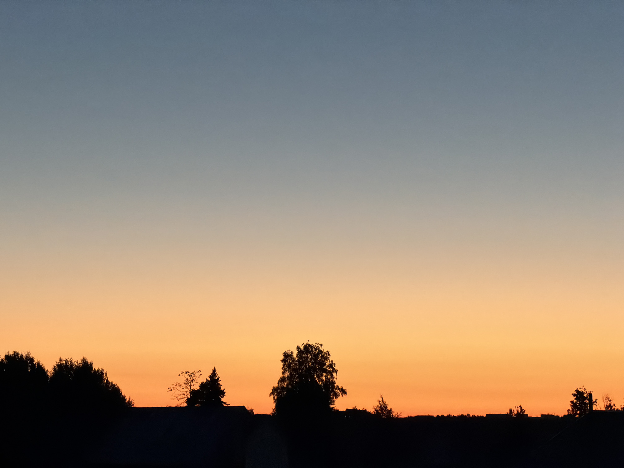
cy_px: 234
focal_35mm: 100
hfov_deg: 19.6
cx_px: 312
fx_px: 1803
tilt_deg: +6.2
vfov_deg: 14.8
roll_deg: +0.0
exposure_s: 1/62
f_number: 2.8
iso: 640
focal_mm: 16.89
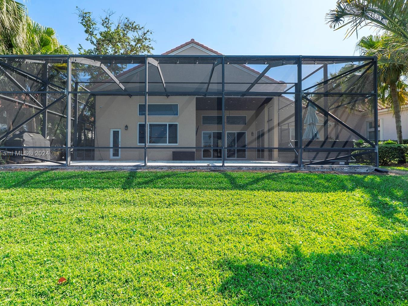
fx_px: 200
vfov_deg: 74.7
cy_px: 154
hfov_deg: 90.9
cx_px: 194
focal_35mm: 17
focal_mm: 10
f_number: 11
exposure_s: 1/50
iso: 100
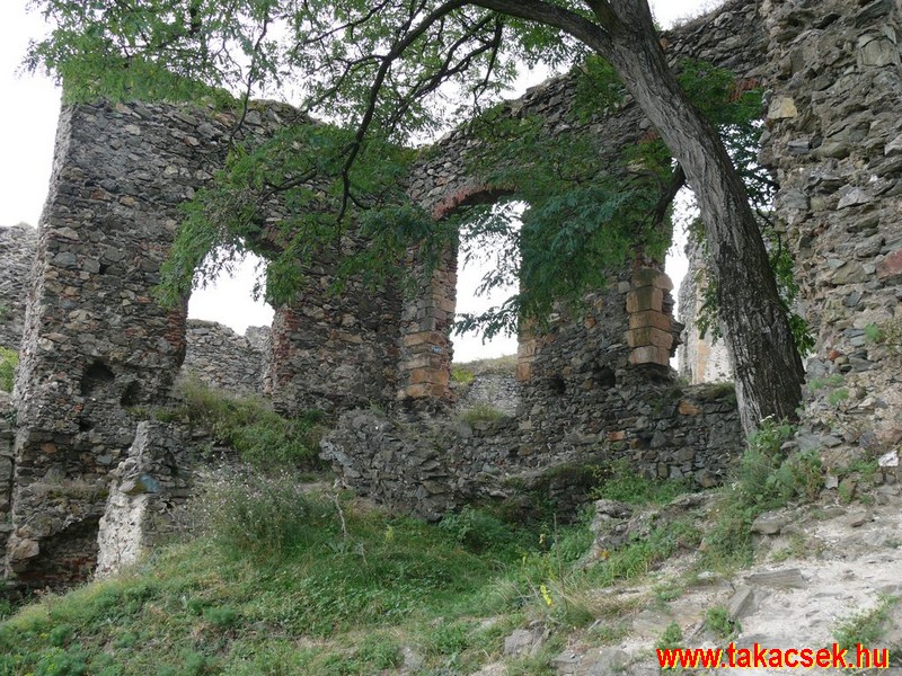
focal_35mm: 35
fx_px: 912
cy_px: 338
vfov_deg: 40.7
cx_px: 451
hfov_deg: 52.6
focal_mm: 7.4
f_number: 3.6
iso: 100
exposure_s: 1/125
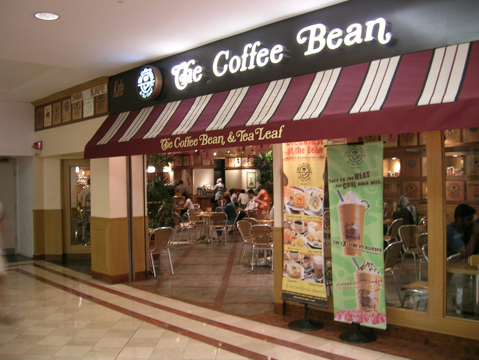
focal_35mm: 35
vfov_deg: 40.7
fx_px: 484
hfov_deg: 52.6
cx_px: 240
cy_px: 180
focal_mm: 5.4
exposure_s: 1/3.9
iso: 50
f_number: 2.8
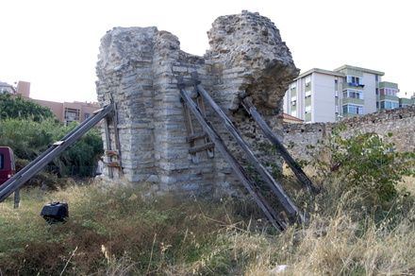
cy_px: 138
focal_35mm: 30
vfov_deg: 43.5
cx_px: 208
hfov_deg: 62.0
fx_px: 345
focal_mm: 20
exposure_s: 1/640
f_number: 5
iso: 200
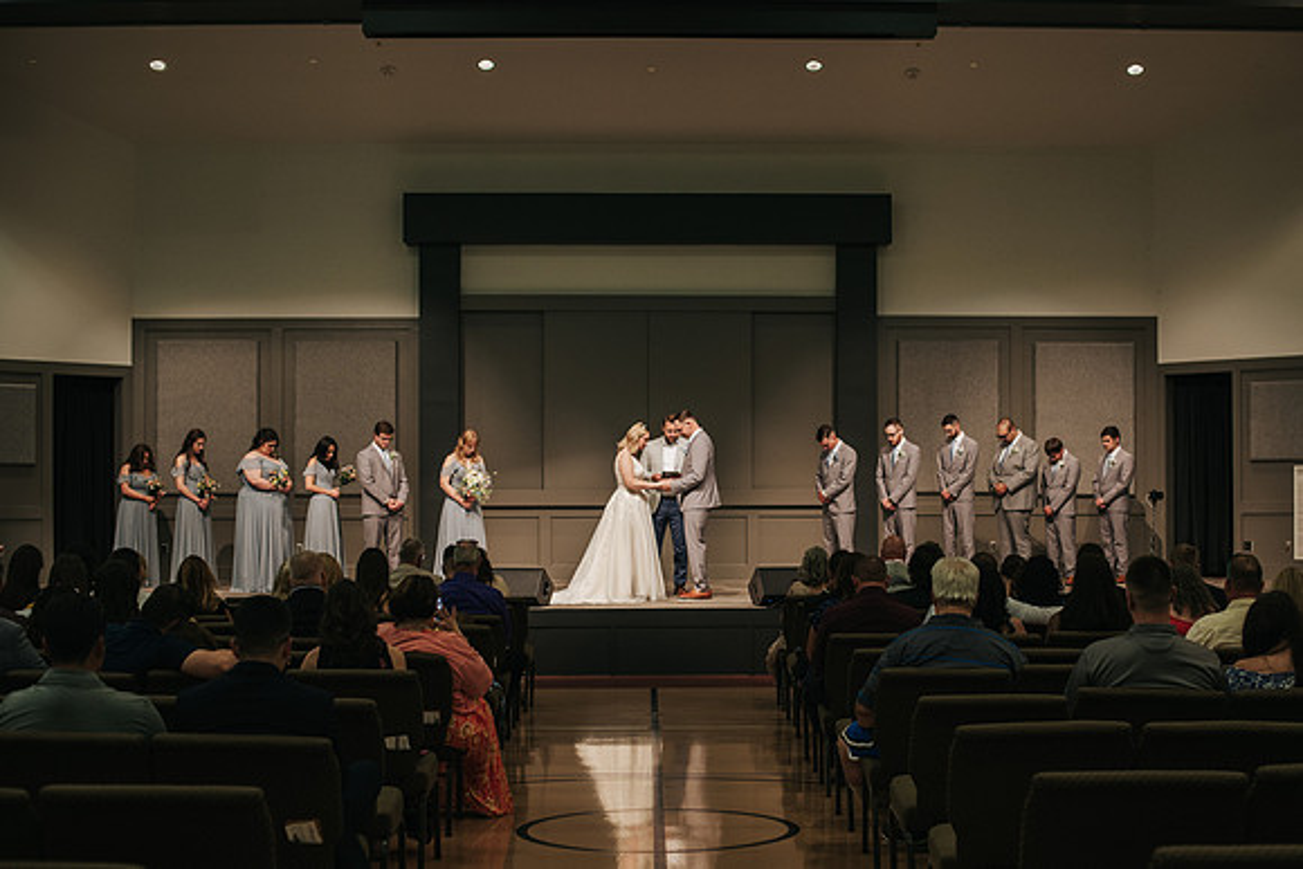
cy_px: 475
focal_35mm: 56
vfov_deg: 24.2
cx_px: 716
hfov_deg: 35.6
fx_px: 2025
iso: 1000
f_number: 3.2
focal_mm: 50
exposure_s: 1/200
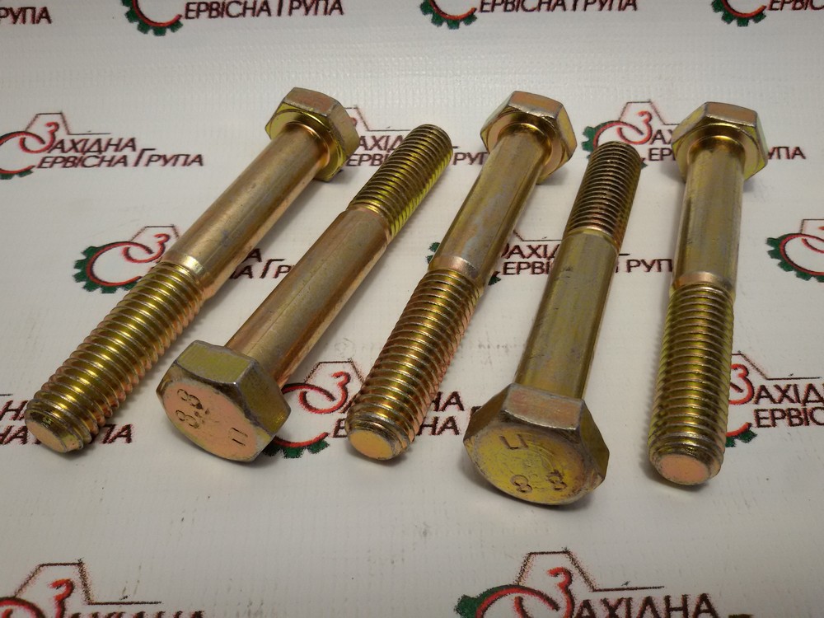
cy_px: 309
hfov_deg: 58.4
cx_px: 412
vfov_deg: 45.4
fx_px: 738
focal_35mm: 31
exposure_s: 1/100
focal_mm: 2.93
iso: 64
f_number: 2.4
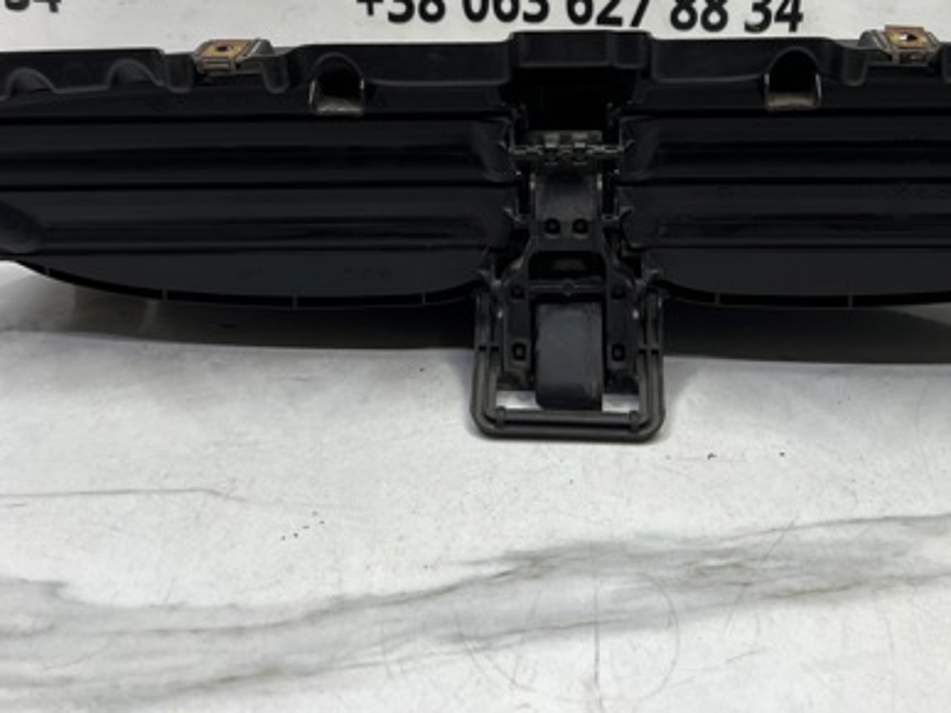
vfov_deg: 32.8
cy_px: 163
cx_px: 560
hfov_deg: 43.7
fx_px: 1181
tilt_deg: -25.6
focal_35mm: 43
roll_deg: -2.7
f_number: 1.5
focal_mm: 5.7
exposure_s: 1/121
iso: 100
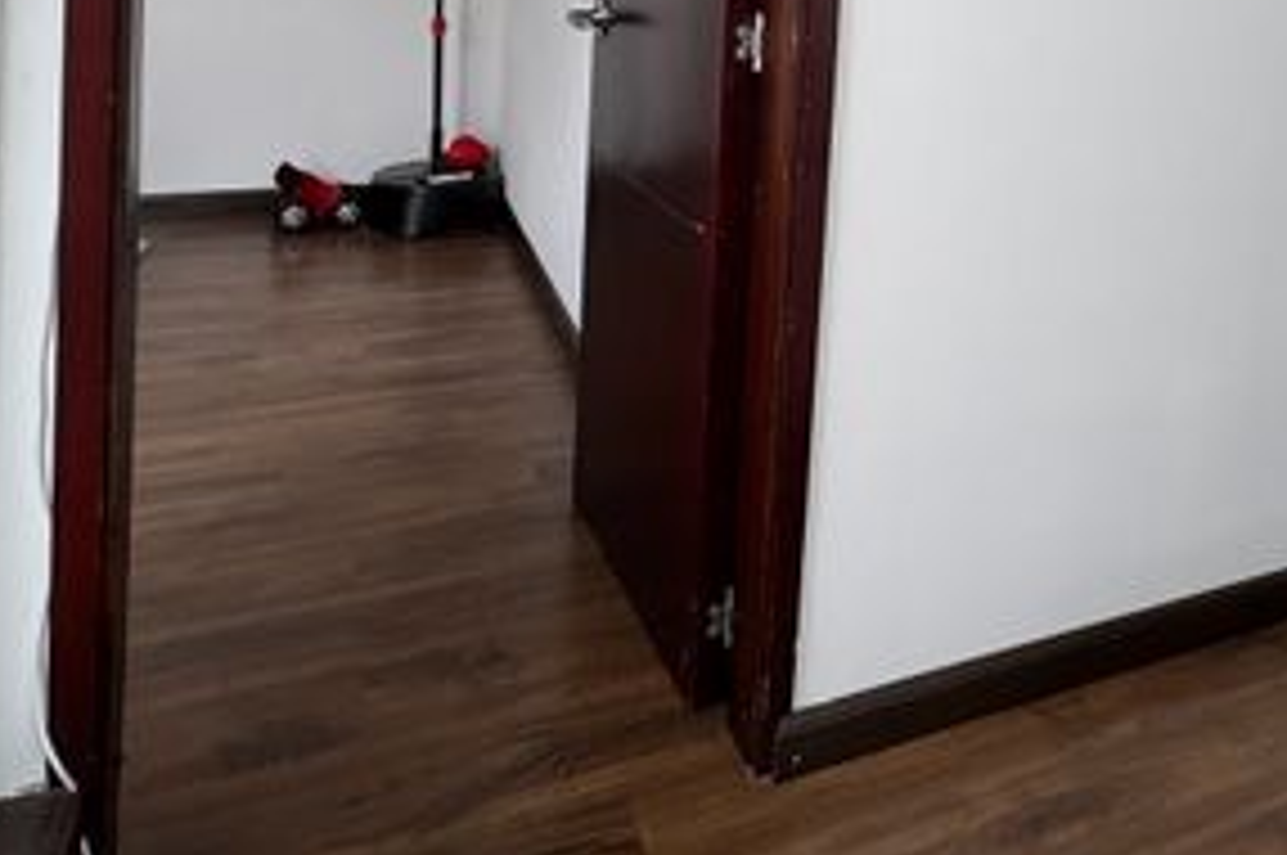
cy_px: -27
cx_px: 1010
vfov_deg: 34.7
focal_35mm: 34
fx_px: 1214
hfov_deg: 52.6
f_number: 2.2
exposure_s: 1/203
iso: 40
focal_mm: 2.22
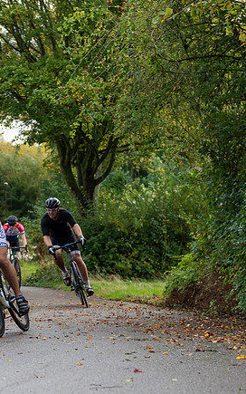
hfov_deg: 11.4
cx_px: -41
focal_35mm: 113
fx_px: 1212
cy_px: 241
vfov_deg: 18.4
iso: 200
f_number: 3.2
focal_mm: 60
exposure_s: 1/500
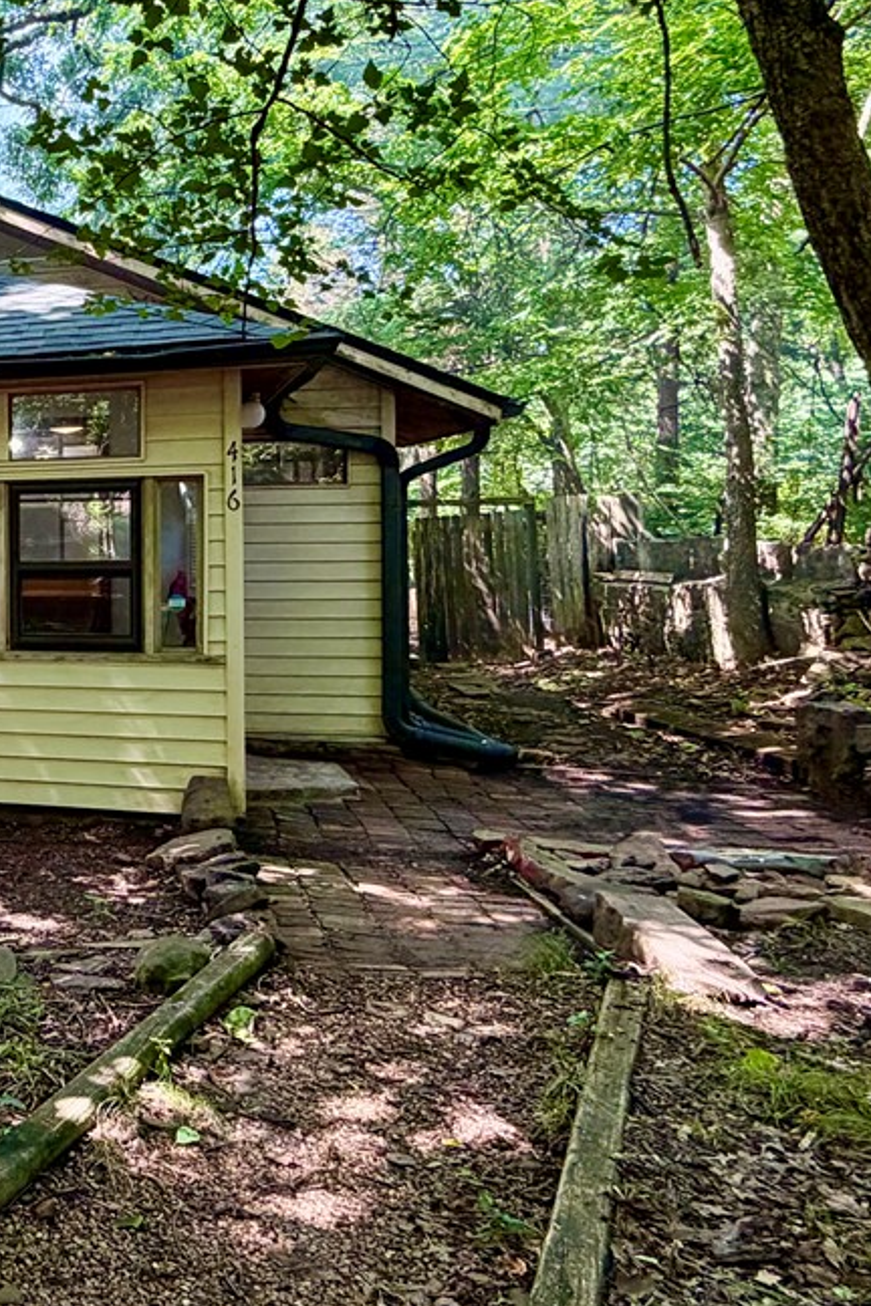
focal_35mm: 23
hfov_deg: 42.1
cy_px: 618
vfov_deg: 76.0
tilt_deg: +0.8
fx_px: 835
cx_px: -111
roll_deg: +0.7
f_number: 2.2
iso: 160
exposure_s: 1/121
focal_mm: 2.22
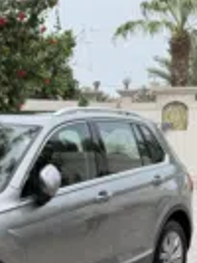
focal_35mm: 72
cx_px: -53
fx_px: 545
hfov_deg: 19.1
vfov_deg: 26.6
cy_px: 206
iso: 80
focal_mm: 6.76
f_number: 1.78
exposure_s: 1/728
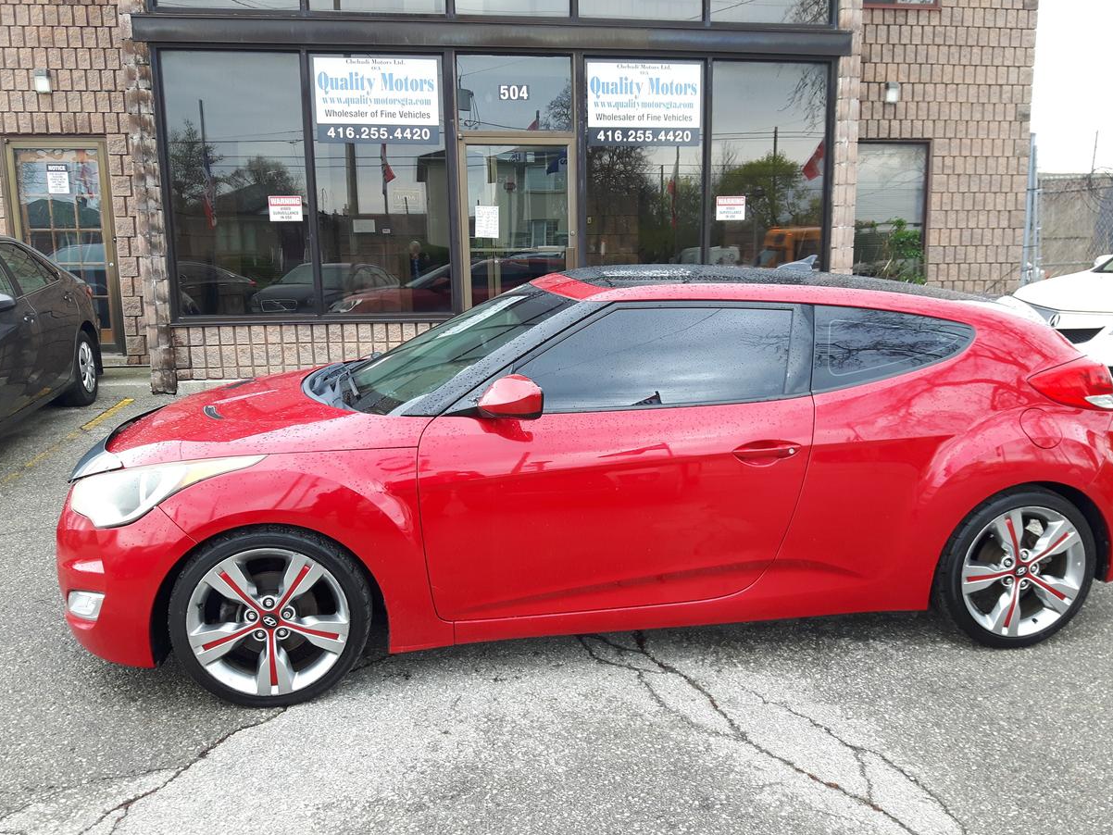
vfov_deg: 42.9
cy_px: 437
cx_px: 571
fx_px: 1061
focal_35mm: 33
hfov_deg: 55.3
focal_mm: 3.7
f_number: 1.9
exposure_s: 1/100
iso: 40
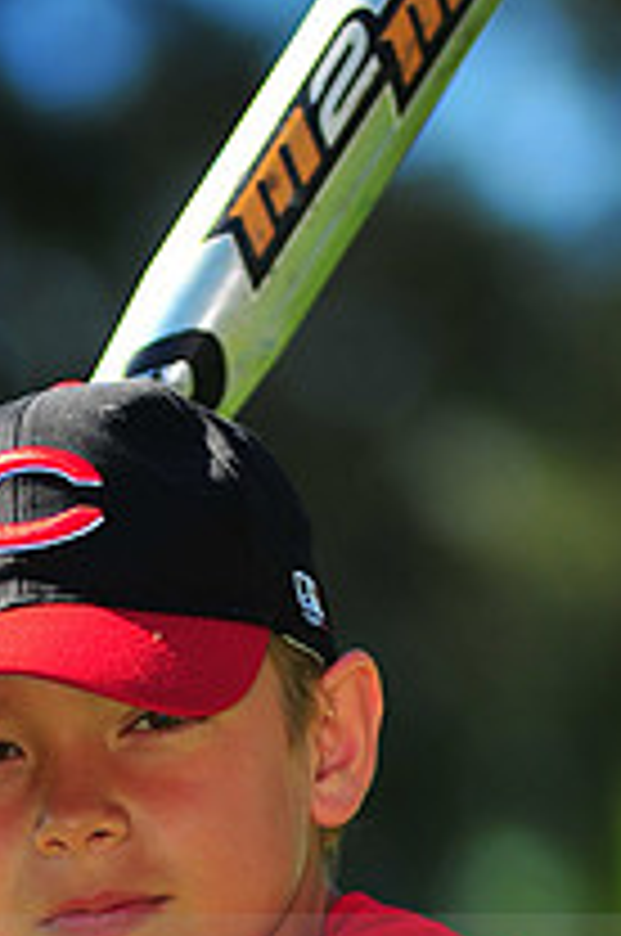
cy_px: 976
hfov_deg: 2.7
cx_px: 99
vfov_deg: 4.1
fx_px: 13032
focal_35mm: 502
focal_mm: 180
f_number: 3.5
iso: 200
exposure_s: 1/1600
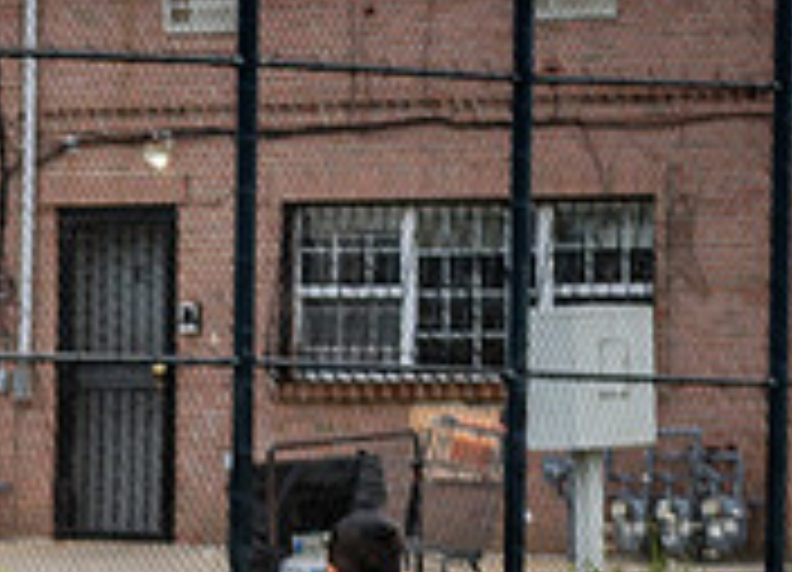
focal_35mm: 323
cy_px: 903
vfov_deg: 4.5
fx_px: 7291
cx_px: -438
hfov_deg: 6.1
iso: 250
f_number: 4
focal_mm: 70
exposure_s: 1/1000
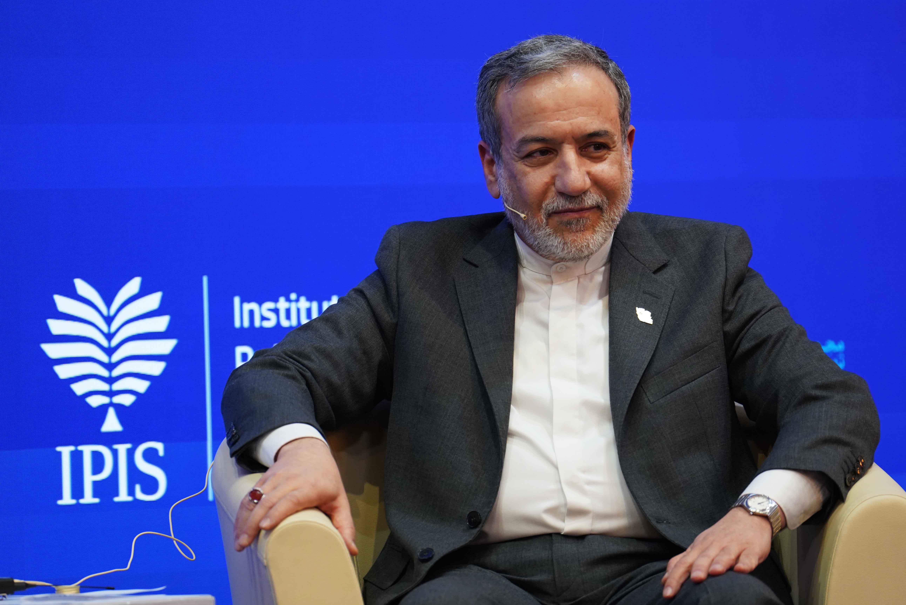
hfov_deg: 6.9
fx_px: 7551
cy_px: 302
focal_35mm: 300
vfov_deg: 4.6
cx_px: 453
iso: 800
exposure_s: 1/100
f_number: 2.8
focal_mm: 200
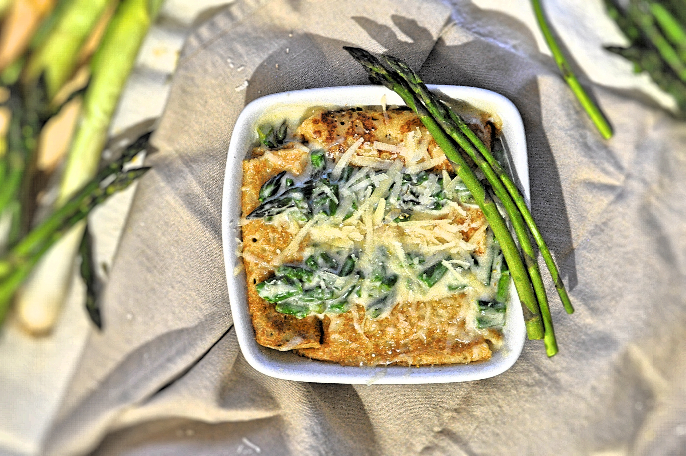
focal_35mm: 57
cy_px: 228
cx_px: 343
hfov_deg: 35.1
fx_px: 1085
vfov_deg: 23.7
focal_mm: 38
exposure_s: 1/10
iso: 1600
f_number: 5
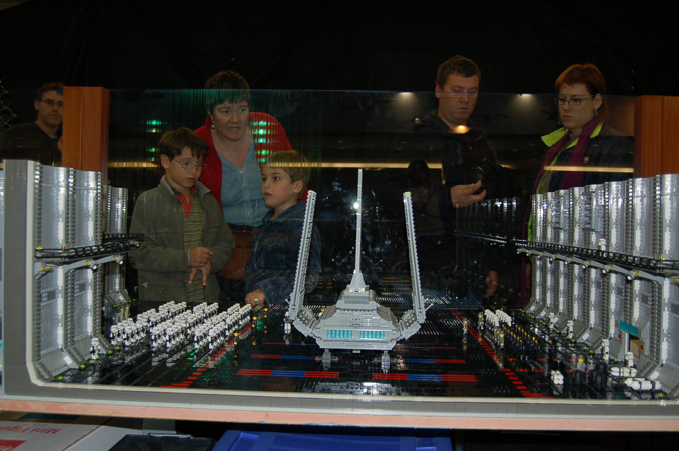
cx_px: 340
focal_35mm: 33
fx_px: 622
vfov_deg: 39.9
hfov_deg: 57.3
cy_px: 226
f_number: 3.8
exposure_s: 1/60
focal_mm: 22
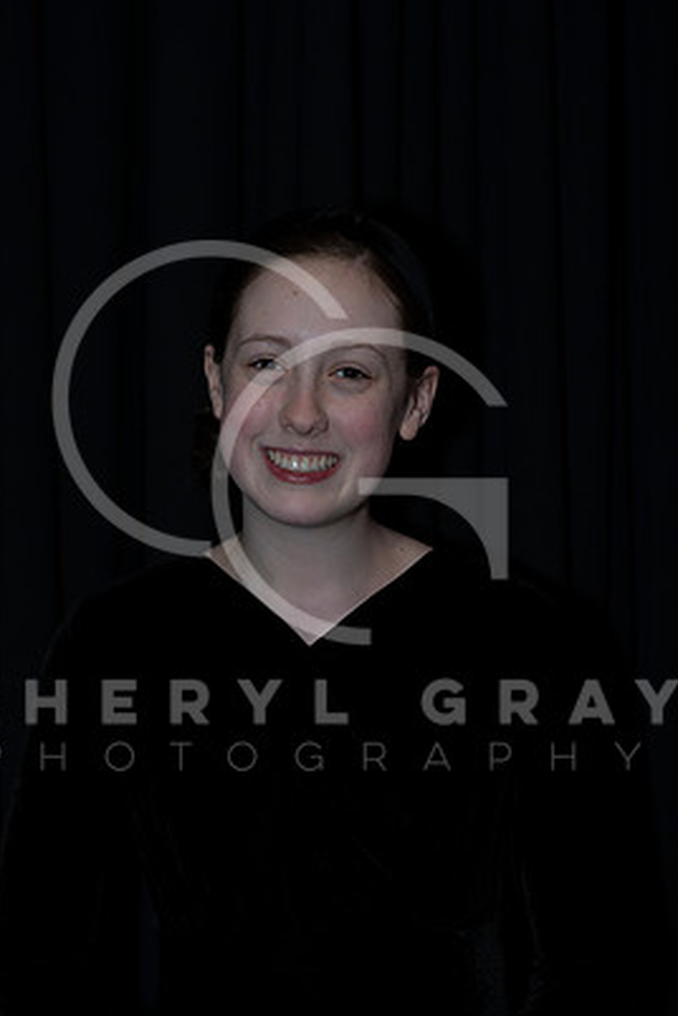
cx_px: 326
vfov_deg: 24.2
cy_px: 511
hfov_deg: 16.3
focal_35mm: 84
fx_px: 2373
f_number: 2.8
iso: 250
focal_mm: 50
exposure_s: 1/400
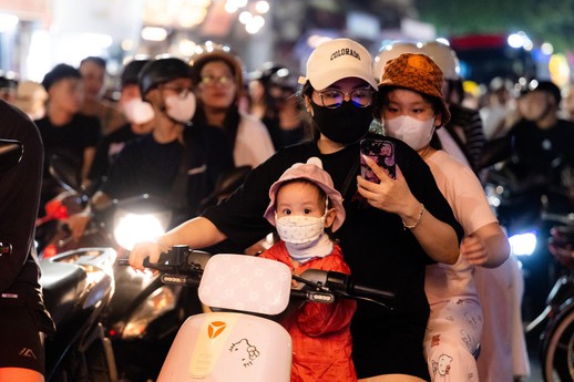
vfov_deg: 12.4
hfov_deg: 18.6
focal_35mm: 110
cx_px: 257
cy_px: 190
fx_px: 1753
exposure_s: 1/160
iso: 5000
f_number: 2.8
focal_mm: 89
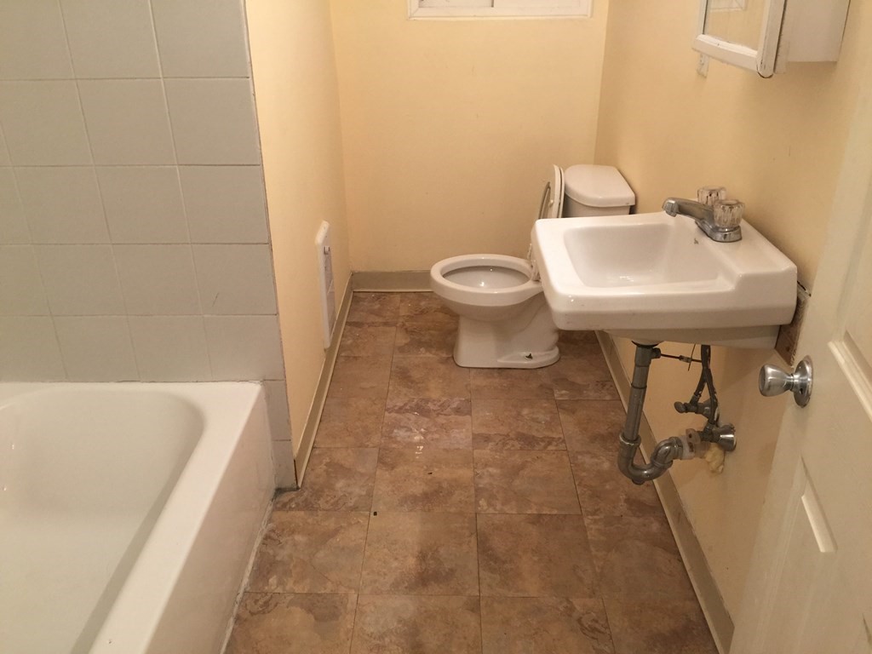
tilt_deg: -25.5
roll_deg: +1.1
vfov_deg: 48.2
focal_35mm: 29
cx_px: 436
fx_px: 731
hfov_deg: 61.7
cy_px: 327
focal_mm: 4.15
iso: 64
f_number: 2.2
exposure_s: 1/15
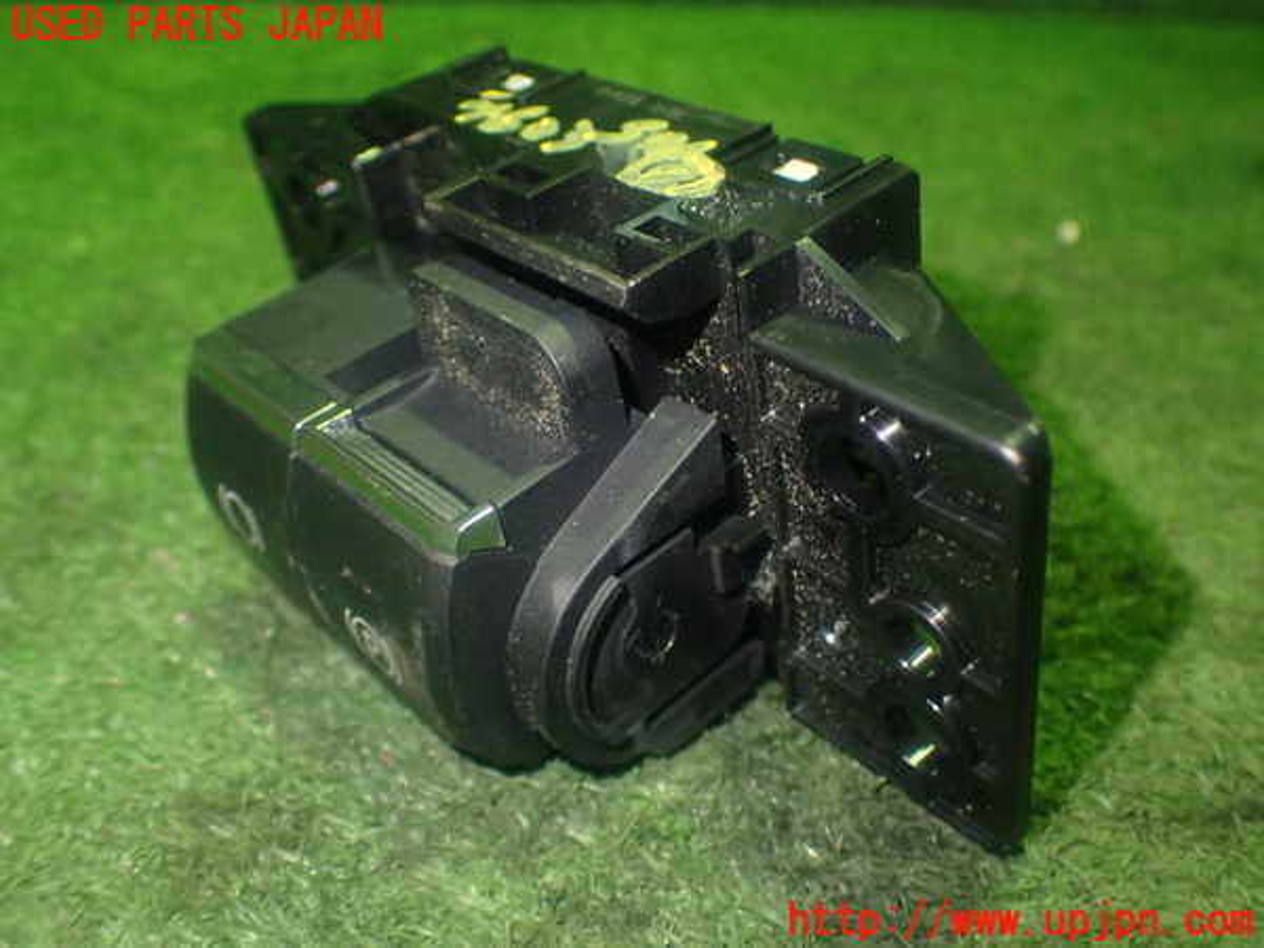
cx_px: 632
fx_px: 1315
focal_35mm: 36
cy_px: 474
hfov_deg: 51.4
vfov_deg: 39.7
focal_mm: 6.37
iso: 500
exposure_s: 1/40
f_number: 2.5
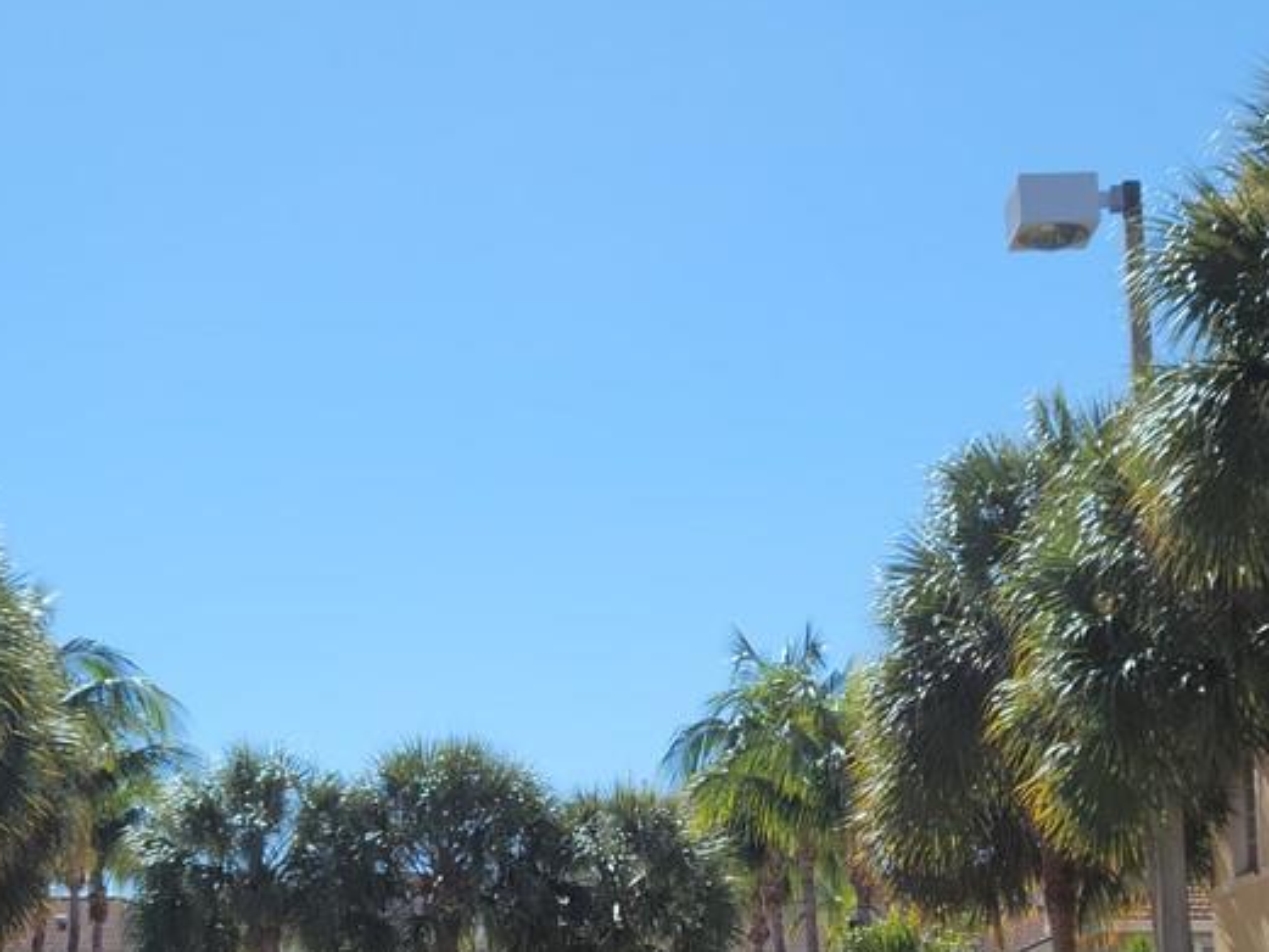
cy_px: 633
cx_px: 650
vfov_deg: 17.1
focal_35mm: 86
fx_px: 3153
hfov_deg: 22.8
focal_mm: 5.9
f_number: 2
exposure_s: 1/854
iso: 25
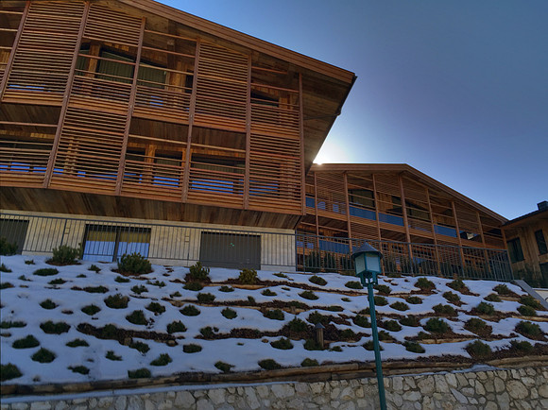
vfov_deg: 48.2
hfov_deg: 61.7
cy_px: 205
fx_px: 459
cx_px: 274
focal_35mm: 29
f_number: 2.2
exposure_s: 1/5650
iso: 32
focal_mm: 4.15
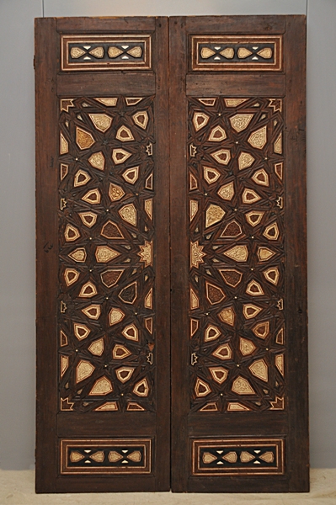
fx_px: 673
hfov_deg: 28.0
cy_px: 252
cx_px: 168
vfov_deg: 41.1
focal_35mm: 48
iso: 400
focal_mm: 32
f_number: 5
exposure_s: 1/60
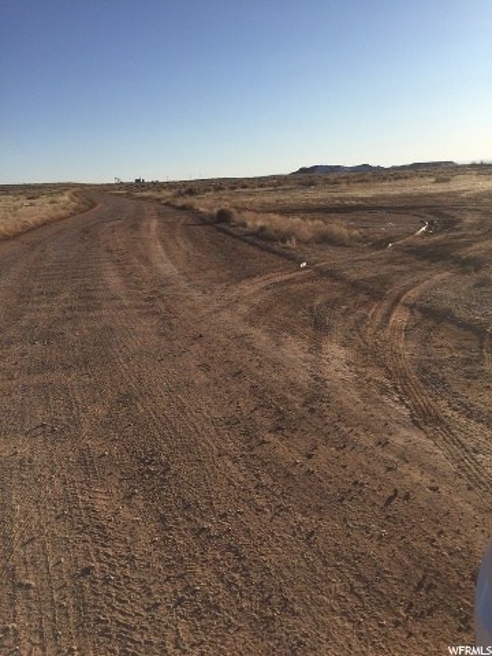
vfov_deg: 61.7
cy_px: 328
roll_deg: +3.1
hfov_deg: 48.2
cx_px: 246
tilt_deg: -15.5
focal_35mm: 29
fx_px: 550
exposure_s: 1/3300
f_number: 2.2
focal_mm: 4.15
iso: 32
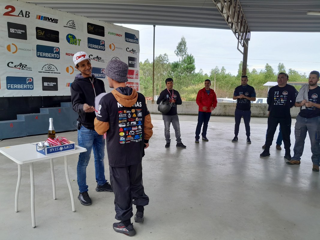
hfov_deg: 67.3
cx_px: 160
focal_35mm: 26
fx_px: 240
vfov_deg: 53.1
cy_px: 120
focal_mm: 3.98
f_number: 1.8
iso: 40
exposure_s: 1/60
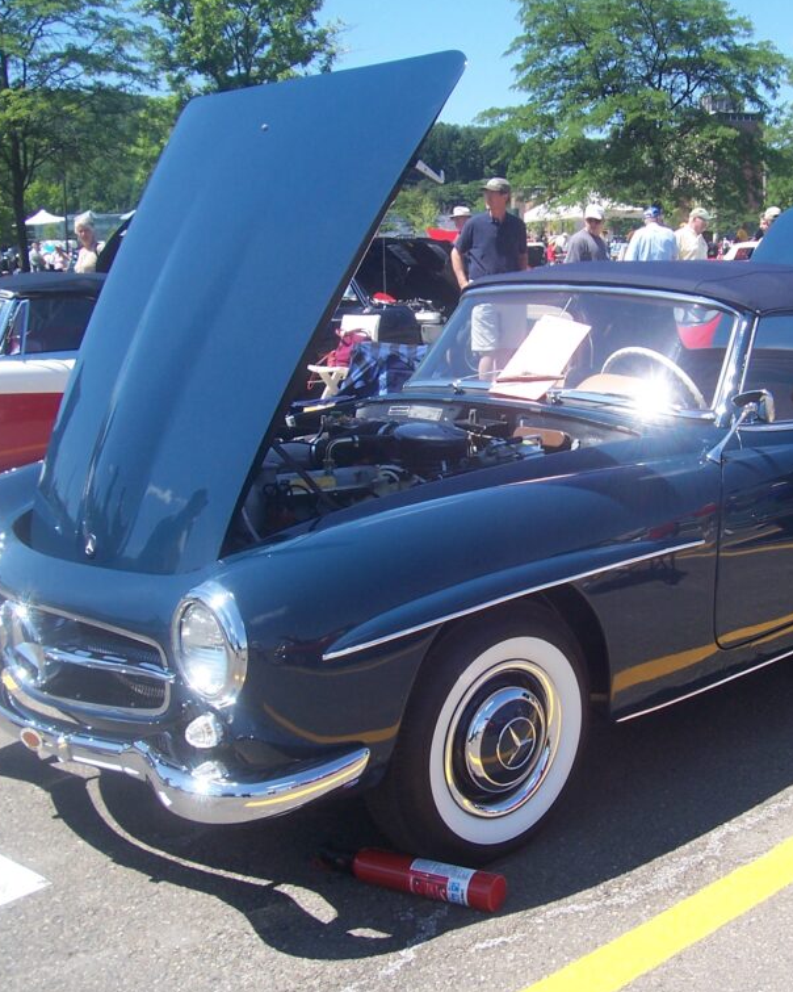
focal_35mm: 45
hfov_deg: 32.9
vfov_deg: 41.2
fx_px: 1320
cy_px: 495
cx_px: 568
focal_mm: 5.6
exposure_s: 1/250
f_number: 5.6
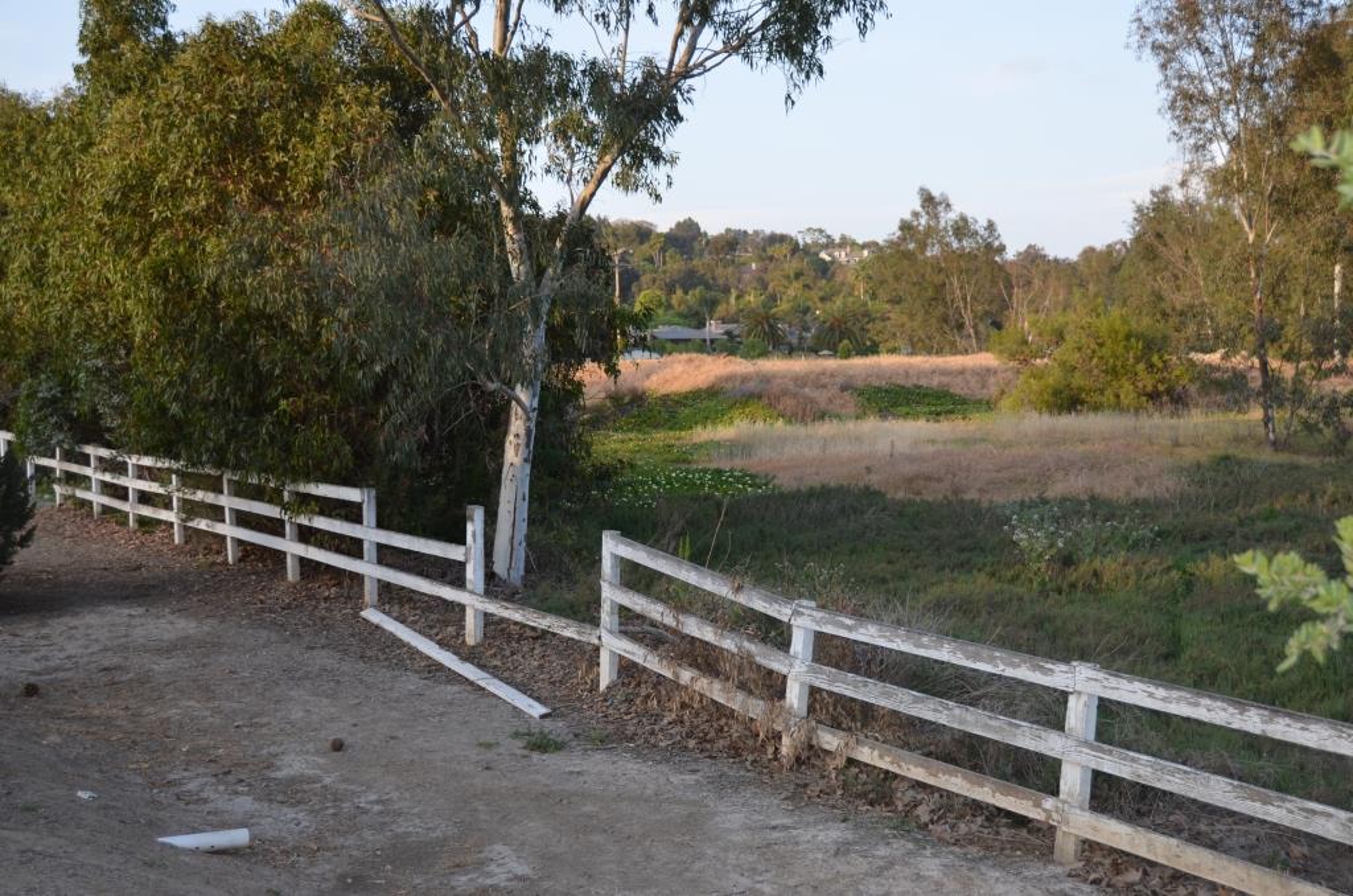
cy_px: 448
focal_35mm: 42
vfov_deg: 31.7
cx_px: 676
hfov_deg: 46.5
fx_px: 1575
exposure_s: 1/250
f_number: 4
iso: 140
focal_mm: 28
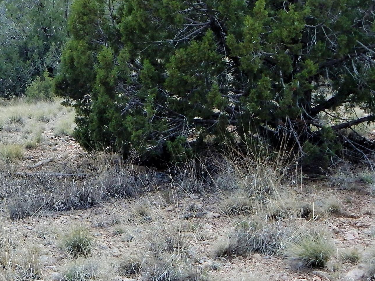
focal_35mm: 89
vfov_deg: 16.4
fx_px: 964
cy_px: 45
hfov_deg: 21.2
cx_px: -2
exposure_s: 1/1250
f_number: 3.4
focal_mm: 6.8
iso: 125
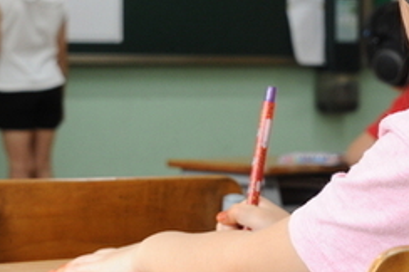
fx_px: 1622
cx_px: 269
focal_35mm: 143
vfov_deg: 9.5
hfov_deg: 14.3
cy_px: 24
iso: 1600
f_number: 7.1
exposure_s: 1/160
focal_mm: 55
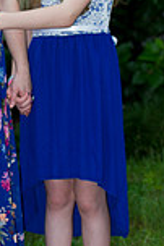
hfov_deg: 6.6
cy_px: 89
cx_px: -66
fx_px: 1418
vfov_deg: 9.9
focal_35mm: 207
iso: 640
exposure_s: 1/320
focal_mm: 70
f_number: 3.5
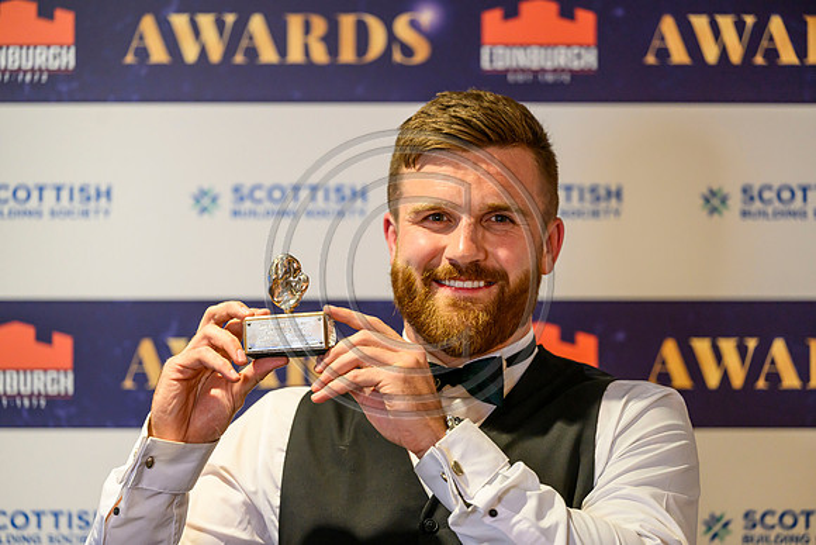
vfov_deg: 9.8
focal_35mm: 140
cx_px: 408
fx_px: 3174
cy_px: 272
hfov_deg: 14.7
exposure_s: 1/160
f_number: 3.2
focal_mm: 140
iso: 2000
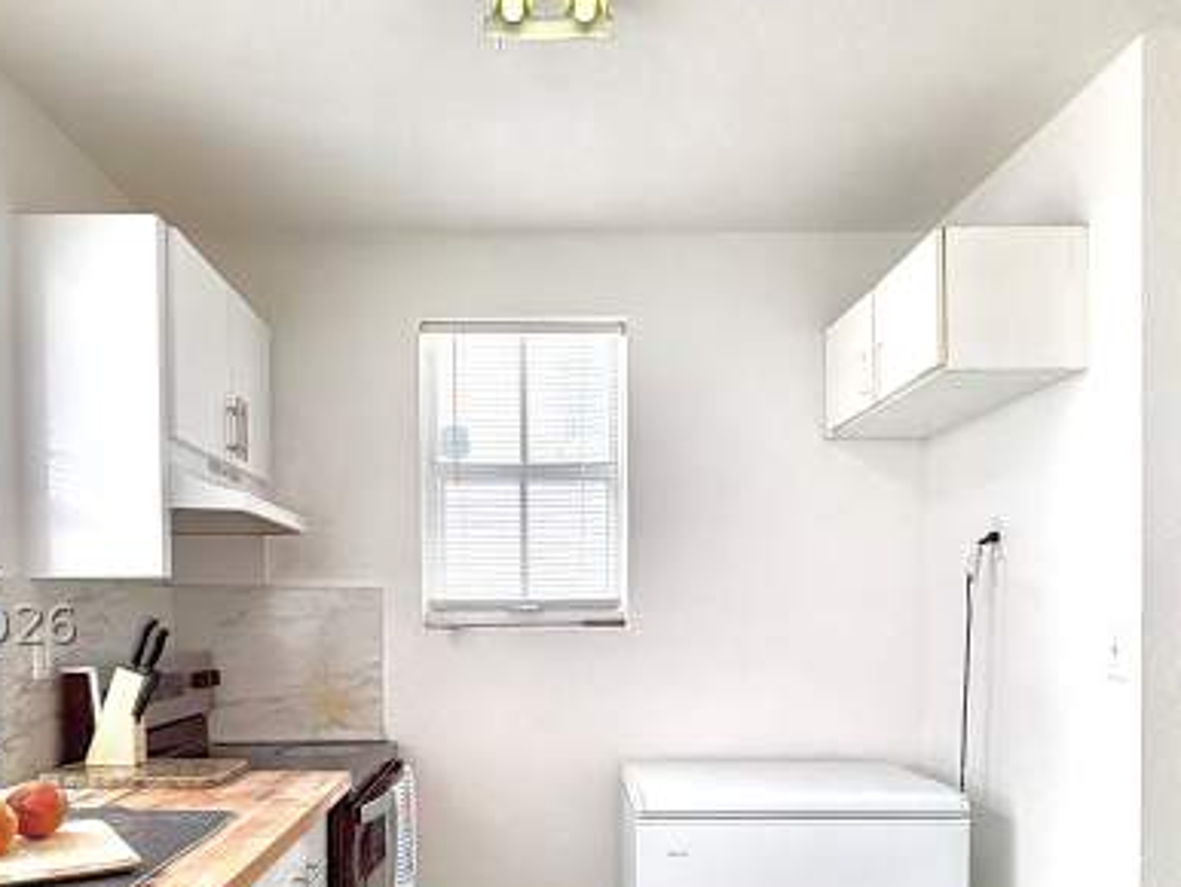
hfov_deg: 61.5
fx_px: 990
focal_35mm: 29
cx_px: 545
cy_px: 624
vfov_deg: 47.1
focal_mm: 2.22
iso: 40
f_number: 2.2
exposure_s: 1/120
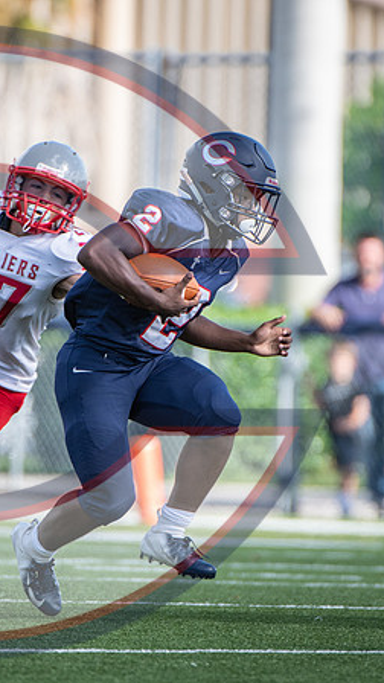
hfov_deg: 1.5
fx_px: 15115
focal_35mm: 835
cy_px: 313
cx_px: 172
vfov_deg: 2.6
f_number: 4
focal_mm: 400
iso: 320
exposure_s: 1/1000
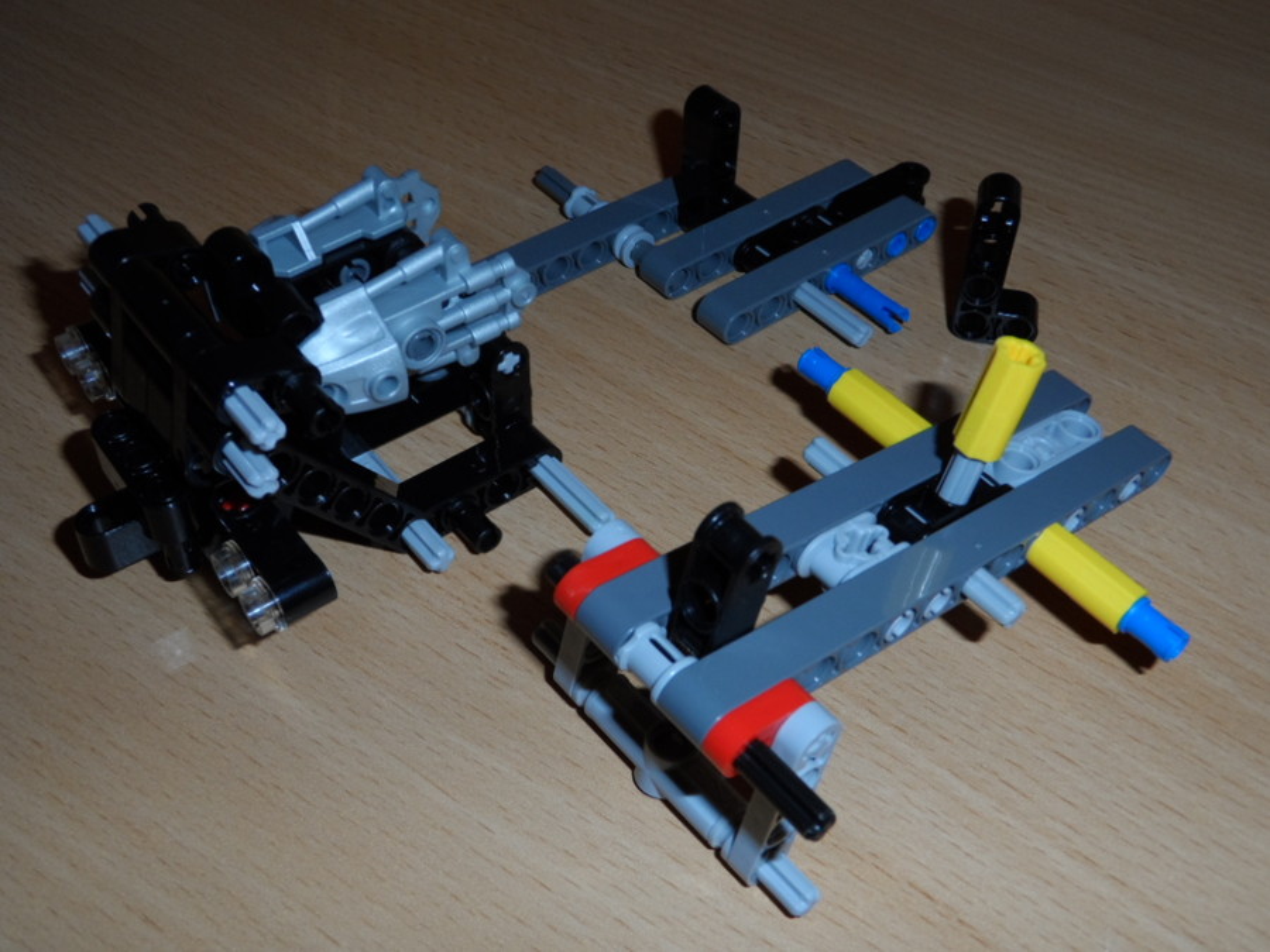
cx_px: 635
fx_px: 1504
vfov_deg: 35.1
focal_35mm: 41
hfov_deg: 45.8
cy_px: 476
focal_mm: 6.8
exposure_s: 1/45
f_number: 3.7
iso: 100
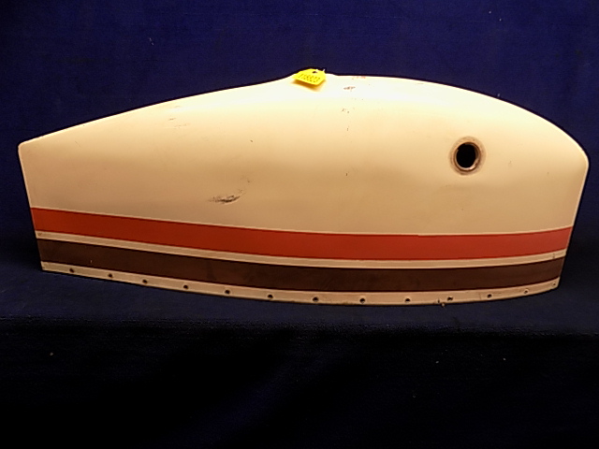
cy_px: 224
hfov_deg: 73.9
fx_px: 398
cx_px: 300
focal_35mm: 23
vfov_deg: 58.9
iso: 80
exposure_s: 1/40
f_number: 3.1
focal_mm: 4
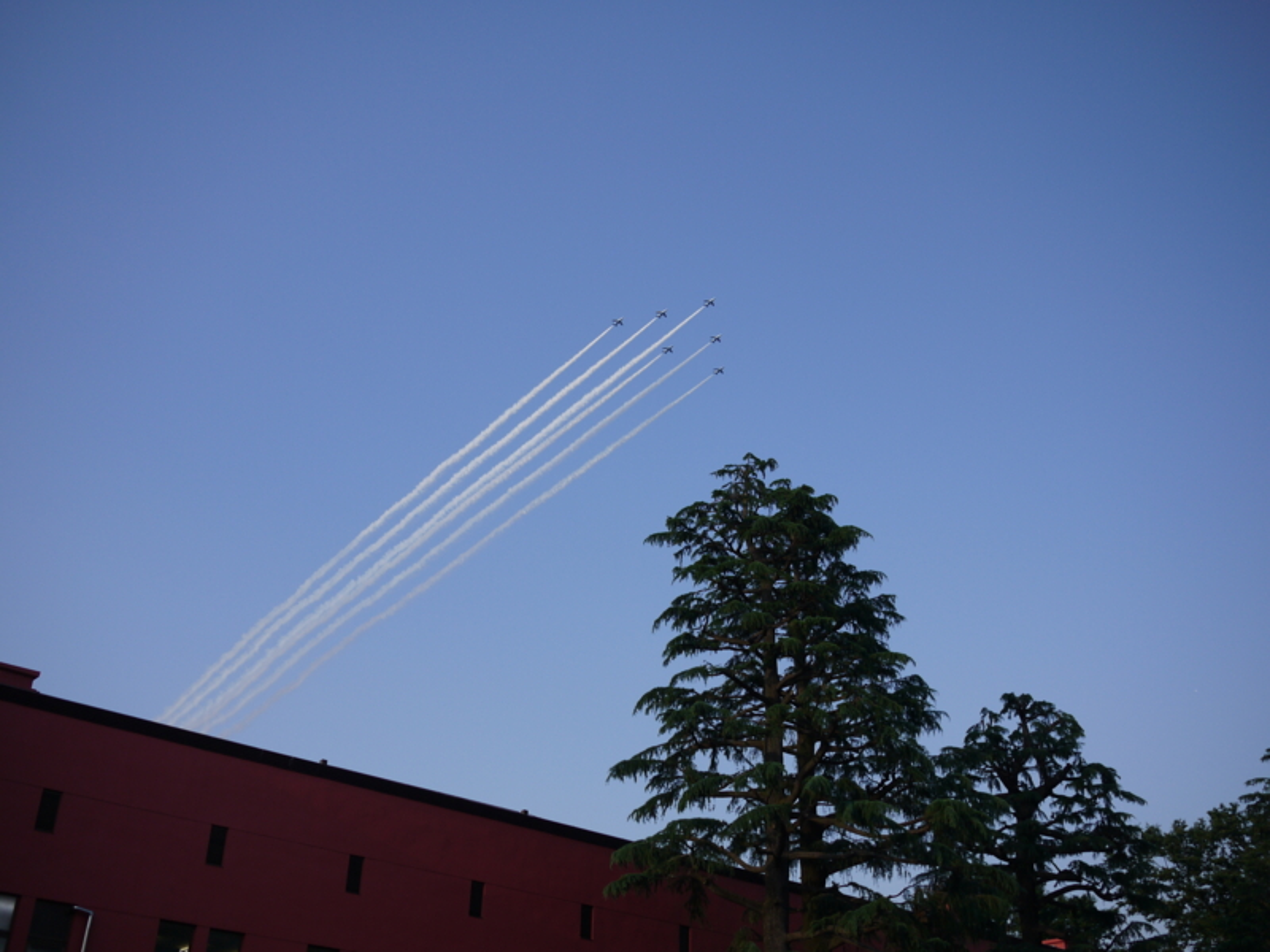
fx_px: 1468
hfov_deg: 46.8
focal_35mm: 40
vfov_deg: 36.0
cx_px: 635
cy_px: 476
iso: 100
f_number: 2.5
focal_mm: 20
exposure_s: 1/2000
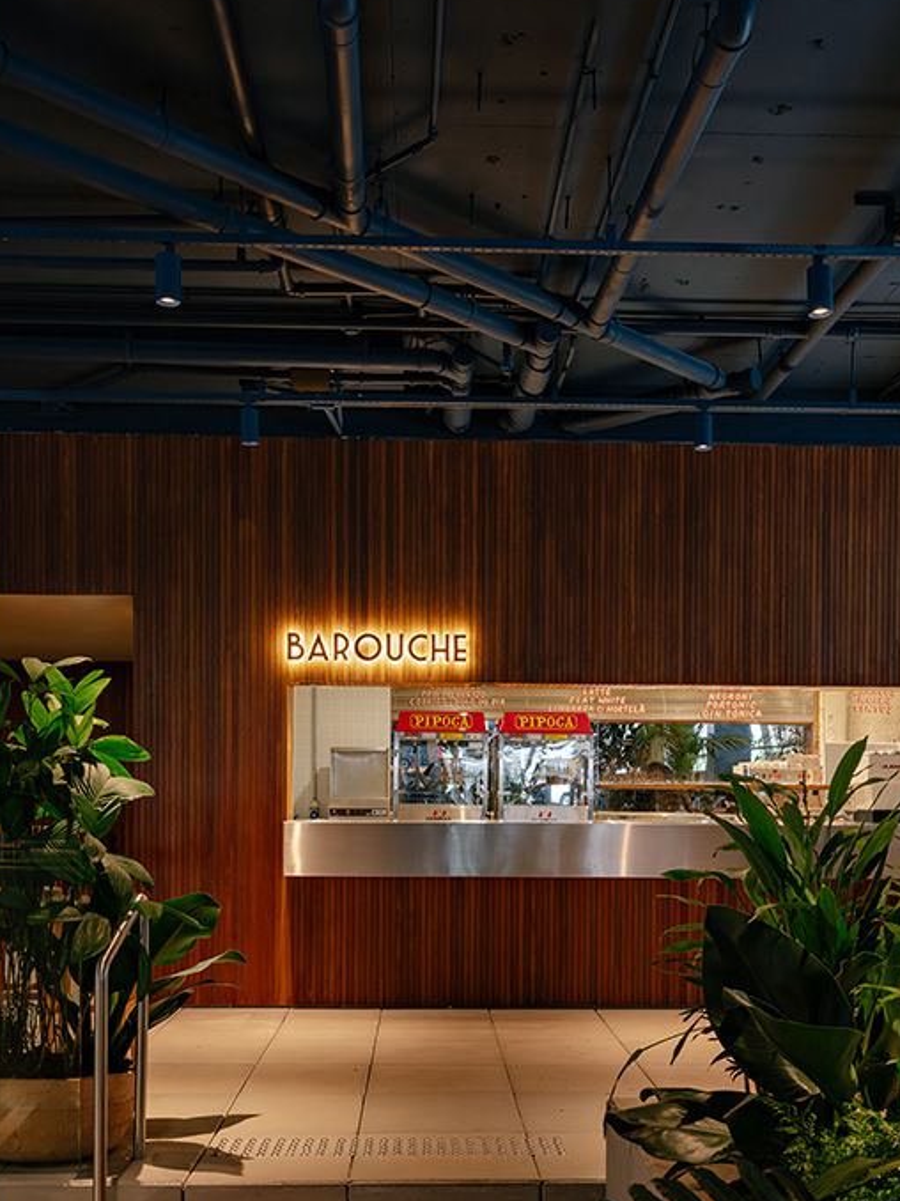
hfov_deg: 36.8
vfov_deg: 47.0
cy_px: 810
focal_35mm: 39
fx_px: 1353
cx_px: 469
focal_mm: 35
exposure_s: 1/2
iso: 400
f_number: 9
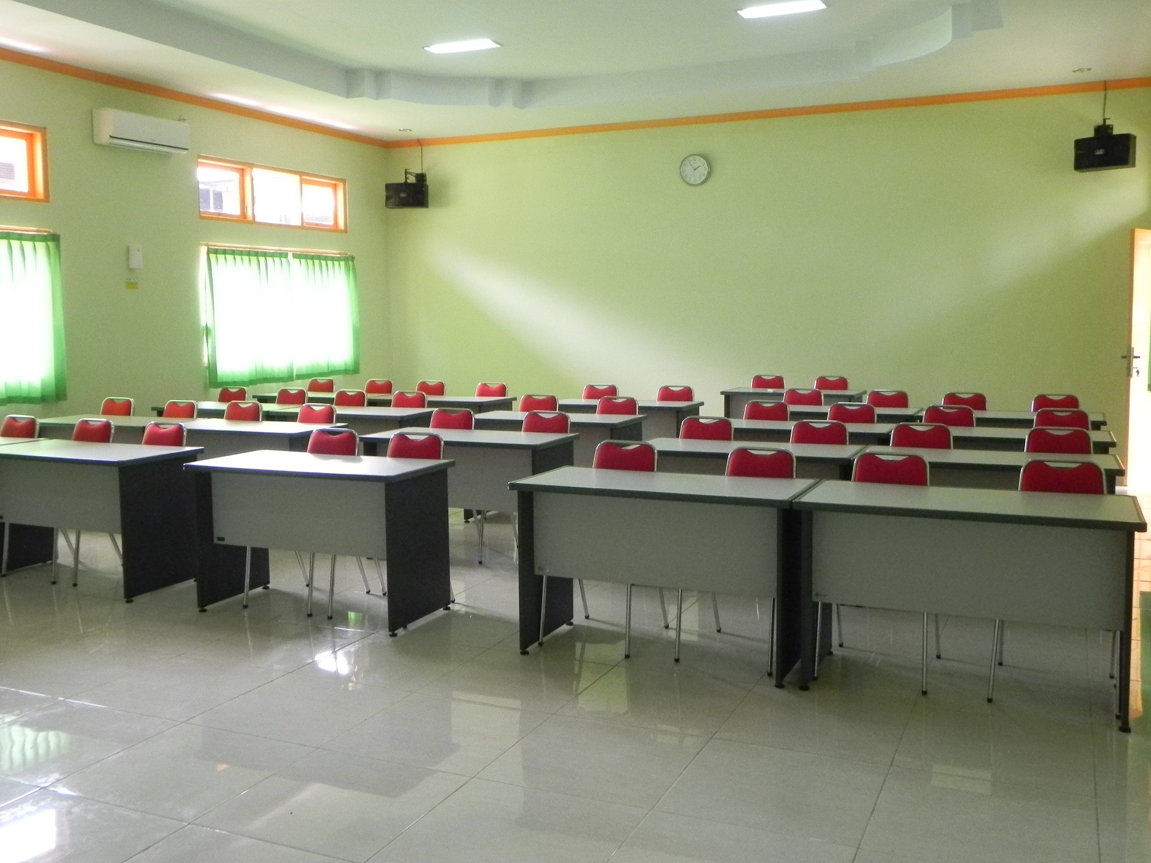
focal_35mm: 33
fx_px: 1097
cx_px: 576
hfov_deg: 55.4
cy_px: 432
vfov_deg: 42.9
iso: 800
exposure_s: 1/50
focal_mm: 5.9
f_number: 4.5
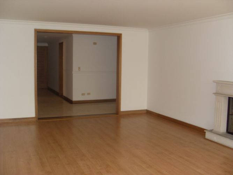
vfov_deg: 38.7
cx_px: 116
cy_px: 88
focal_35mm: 37
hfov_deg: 50.1
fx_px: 249
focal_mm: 6.3
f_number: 2.8
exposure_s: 1/45
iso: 160
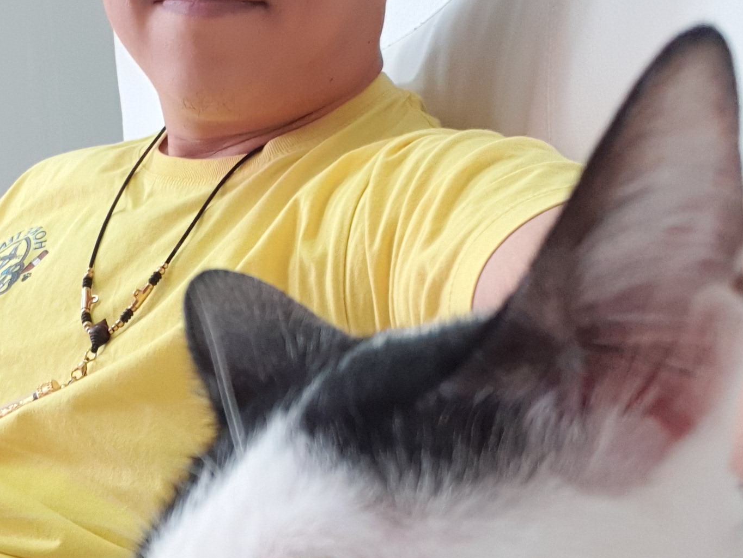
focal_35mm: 60
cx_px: 196
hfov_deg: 31.7
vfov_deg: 24.4
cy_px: 345
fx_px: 1288
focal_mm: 2.92
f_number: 1.7
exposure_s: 1/33
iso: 160
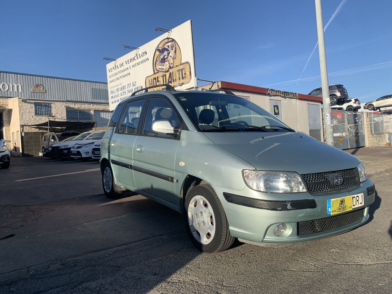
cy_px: 147
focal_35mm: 26
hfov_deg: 67.3
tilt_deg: +0.9
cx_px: 196
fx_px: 294
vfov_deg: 53.1
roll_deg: +3.2
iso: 25
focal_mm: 4.25
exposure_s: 1/1953
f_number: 1.8
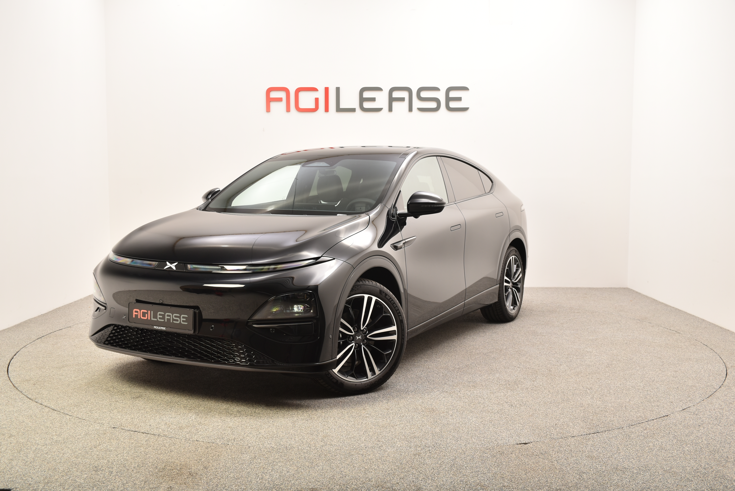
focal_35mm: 36
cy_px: 246
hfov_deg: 53.1
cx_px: 368
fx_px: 735
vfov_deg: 36.9
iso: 100
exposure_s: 1/200
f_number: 7.1
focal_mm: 24
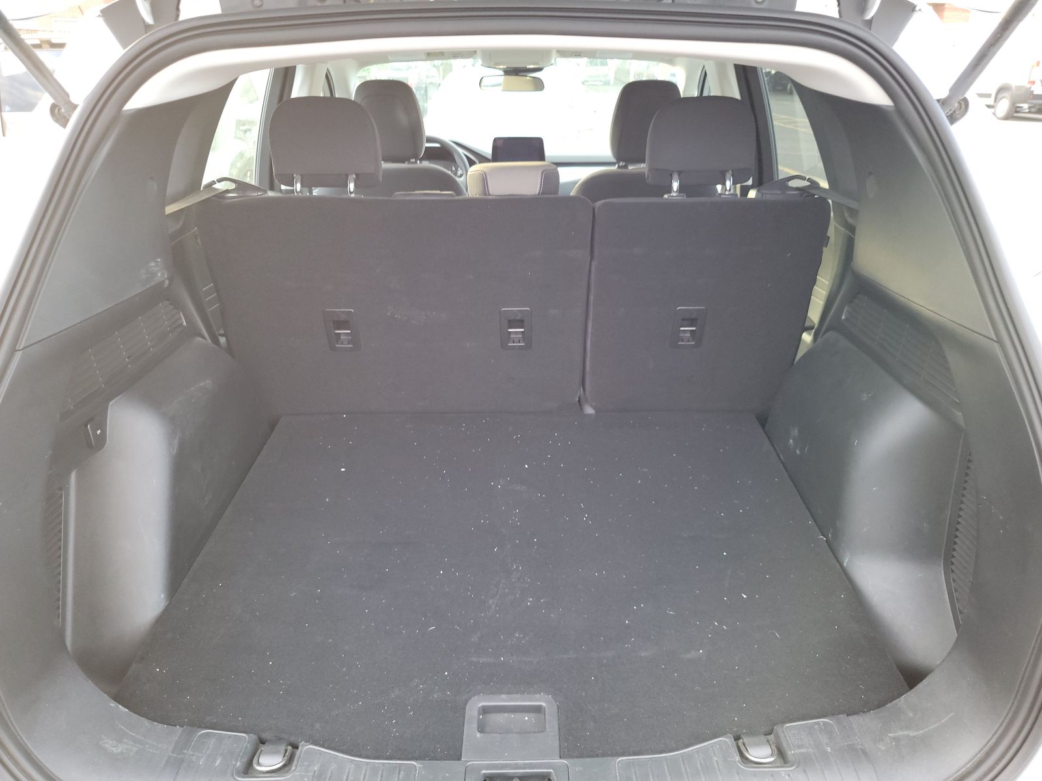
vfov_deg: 56.8
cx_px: 521
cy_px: 390
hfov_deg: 71.6
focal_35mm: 24
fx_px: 722
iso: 565
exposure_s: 1/60
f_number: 1.8
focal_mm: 6.7
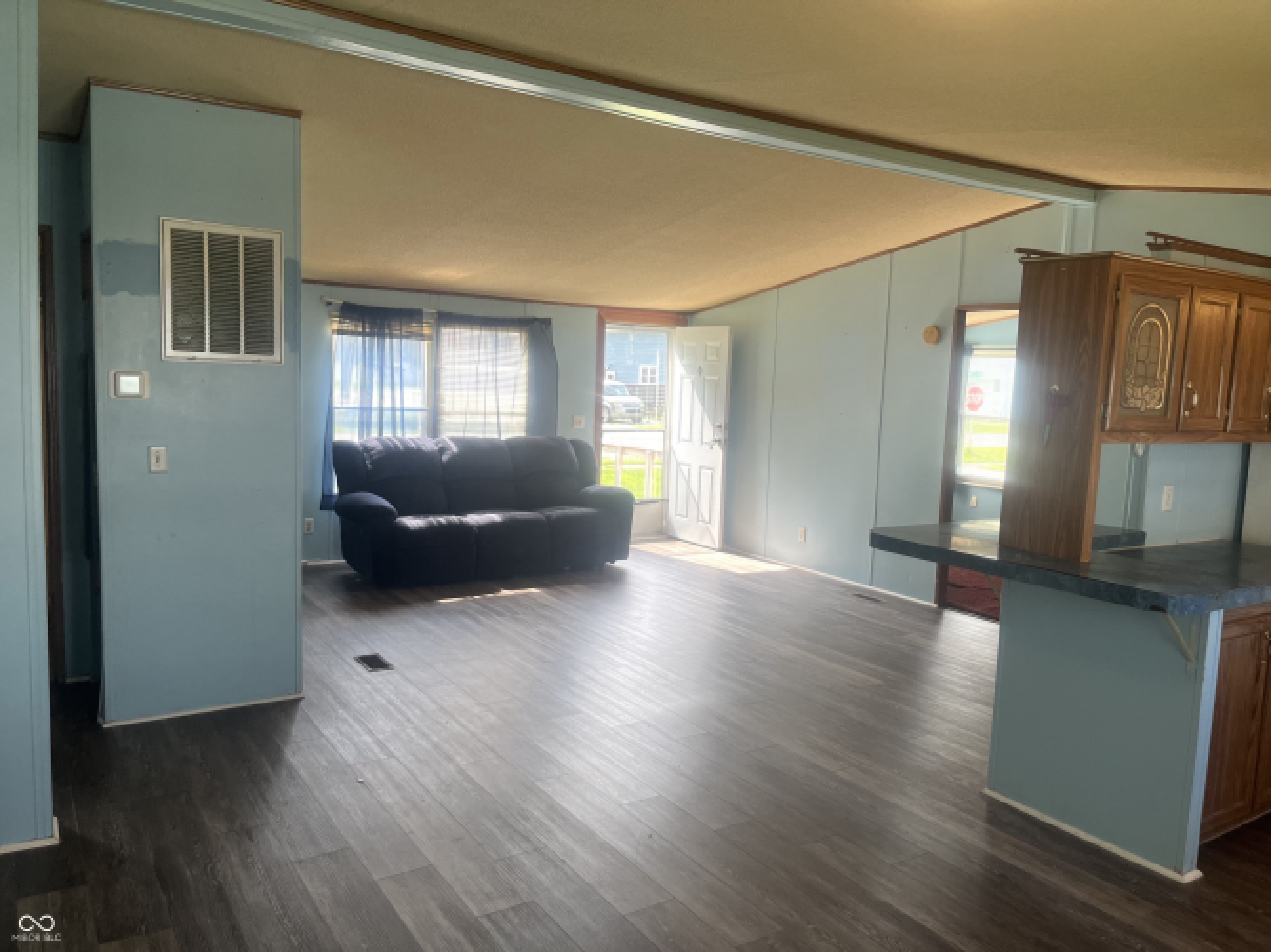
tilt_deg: -6.5
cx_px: 636
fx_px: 954
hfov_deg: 67.3
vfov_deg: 53.0
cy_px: 476
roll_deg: -1.9
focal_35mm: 26
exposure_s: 1/161
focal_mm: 5.1
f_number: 1.6
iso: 50
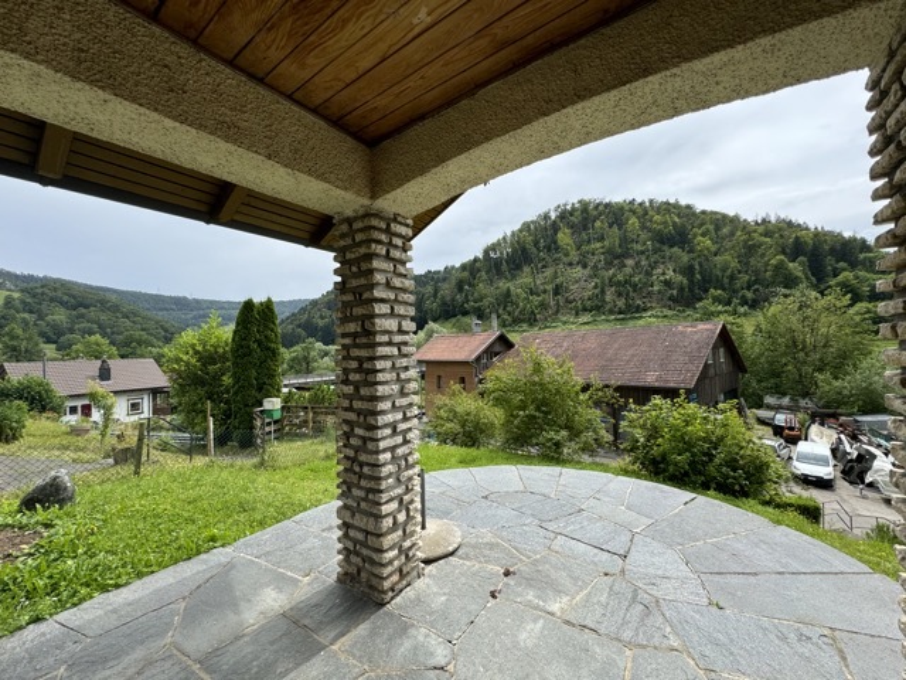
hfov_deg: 102.1
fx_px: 366
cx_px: 453
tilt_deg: +1.8
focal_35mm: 14
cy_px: 340
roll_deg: +2.1
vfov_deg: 85.7
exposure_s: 1/858
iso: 50
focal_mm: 2.22
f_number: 2.2
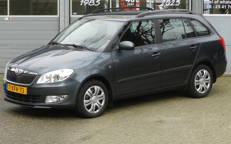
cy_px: 57
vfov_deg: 11.9
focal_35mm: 110
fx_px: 692
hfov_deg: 18.9
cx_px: 116
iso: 160
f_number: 4.6
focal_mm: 17.7
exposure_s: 1/160
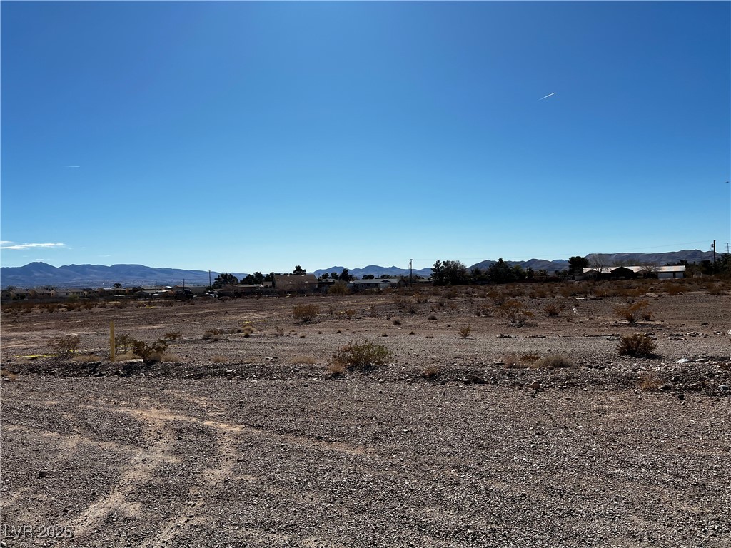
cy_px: 274
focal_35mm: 26
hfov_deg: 67.3
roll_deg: +1.1
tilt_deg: -0.2
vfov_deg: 53.1
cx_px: 366
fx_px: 549
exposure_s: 1/10309
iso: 50
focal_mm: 5.7
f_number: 1.5
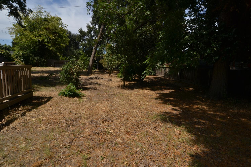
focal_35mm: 18
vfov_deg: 67.4
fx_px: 125
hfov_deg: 90.0
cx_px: 126
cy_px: 84
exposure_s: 1/200
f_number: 11
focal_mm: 12
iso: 100
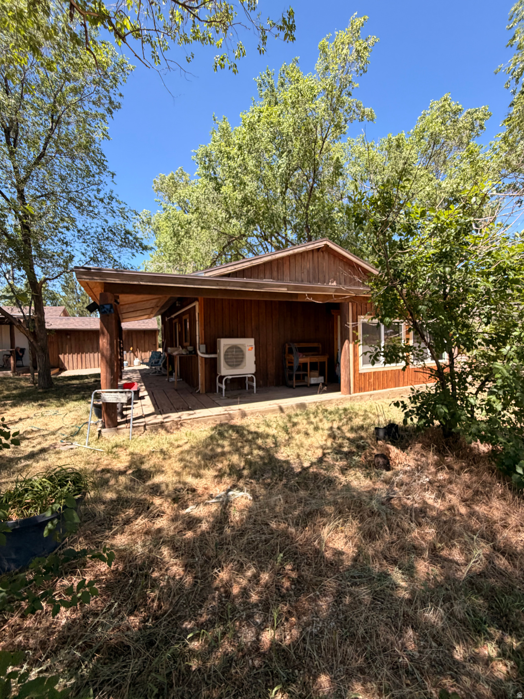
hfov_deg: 85.7
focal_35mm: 14
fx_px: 283
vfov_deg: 102.1
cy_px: 350
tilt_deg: -1.3
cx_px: 262
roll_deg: +2.1
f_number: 2.2
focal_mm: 2.22
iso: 40
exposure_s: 1/770
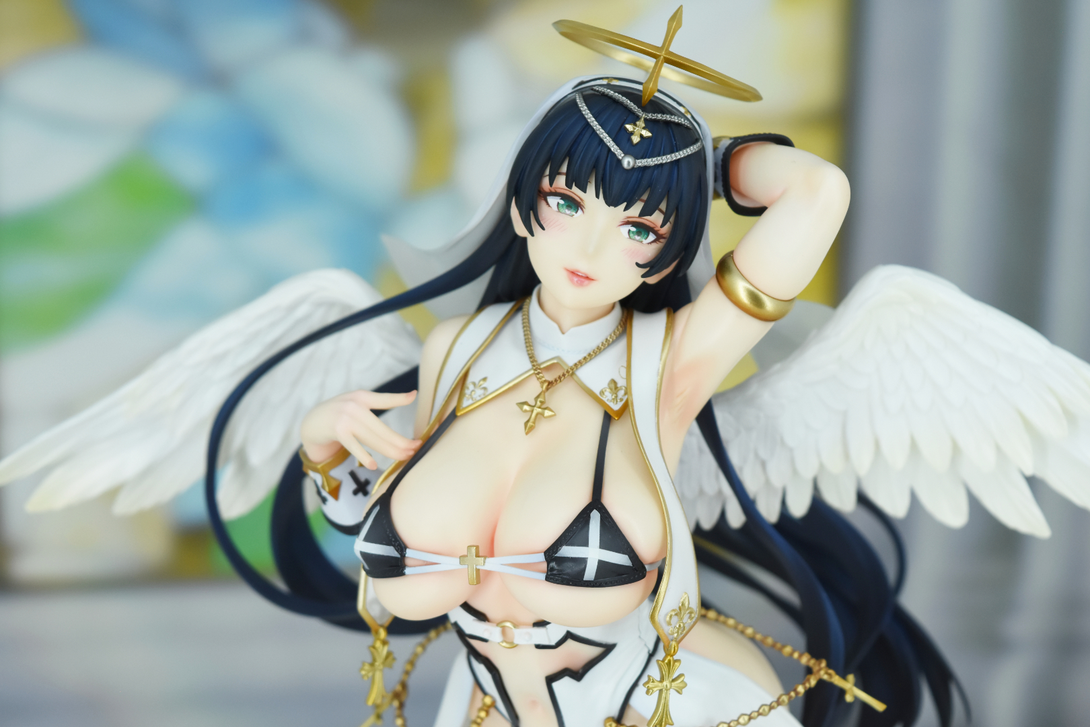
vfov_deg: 16.6
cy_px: 364
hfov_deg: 24.6
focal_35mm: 82
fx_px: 2498
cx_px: 545
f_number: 8
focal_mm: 55
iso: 640
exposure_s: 1/200
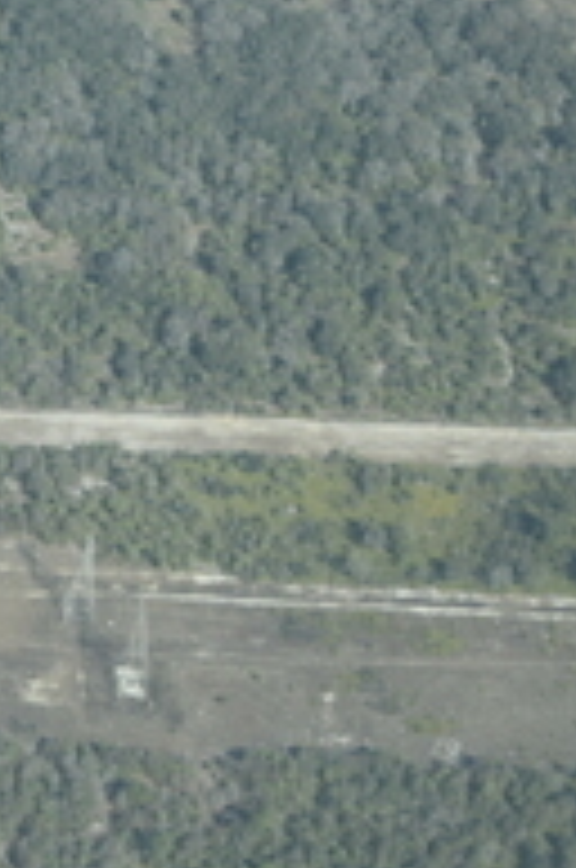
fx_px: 3939
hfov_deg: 7.8
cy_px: 760
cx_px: -765
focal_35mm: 164
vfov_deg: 12.5
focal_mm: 35
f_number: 9
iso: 200
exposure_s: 1/320
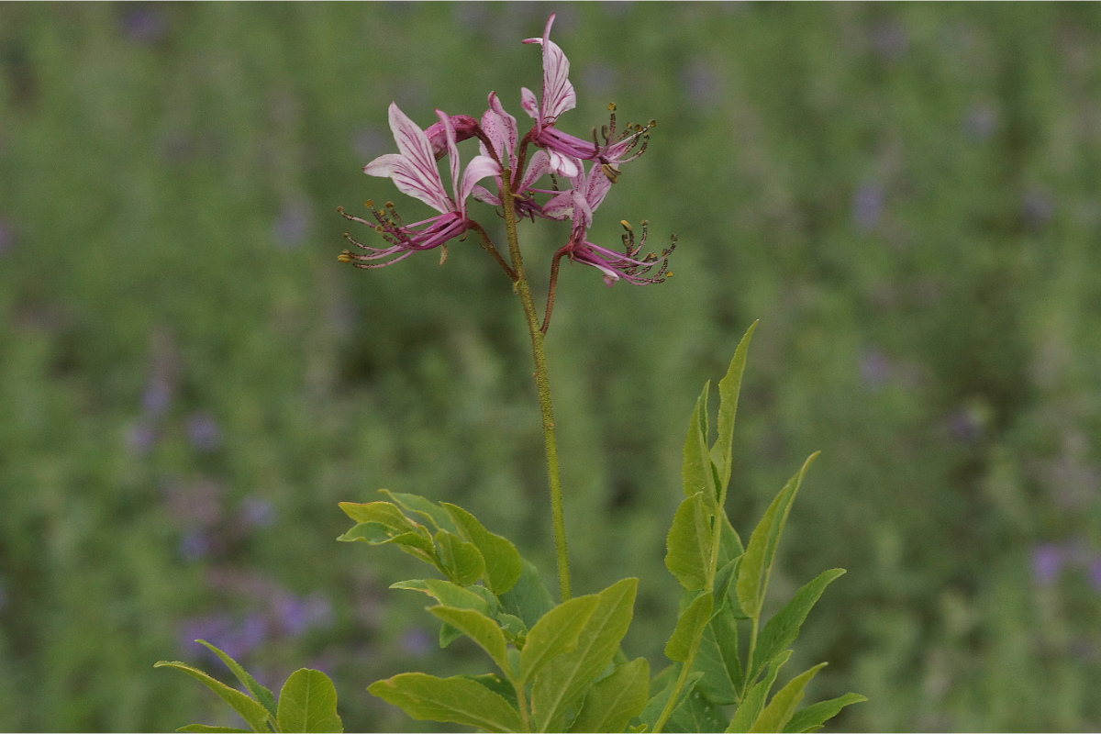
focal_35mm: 150
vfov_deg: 9.1
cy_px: 367
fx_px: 4587
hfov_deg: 13.7
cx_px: 550
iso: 1000
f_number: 8
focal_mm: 100
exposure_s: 1/160
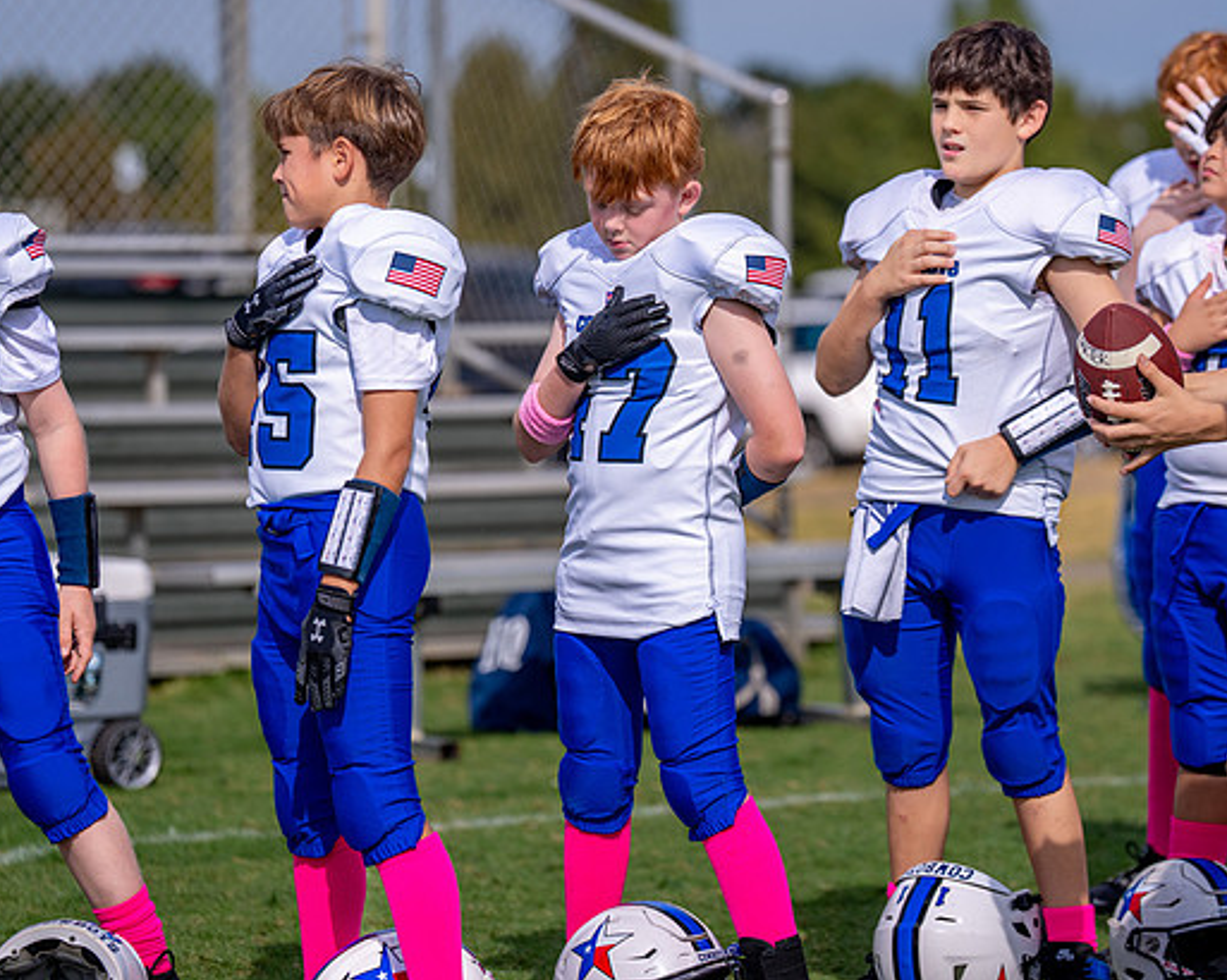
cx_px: 663
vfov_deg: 8.7
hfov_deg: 10.9
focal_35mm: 177
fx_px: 6425
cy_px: 438
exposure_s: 1/4000
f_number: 2.8
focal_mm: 138
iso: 160
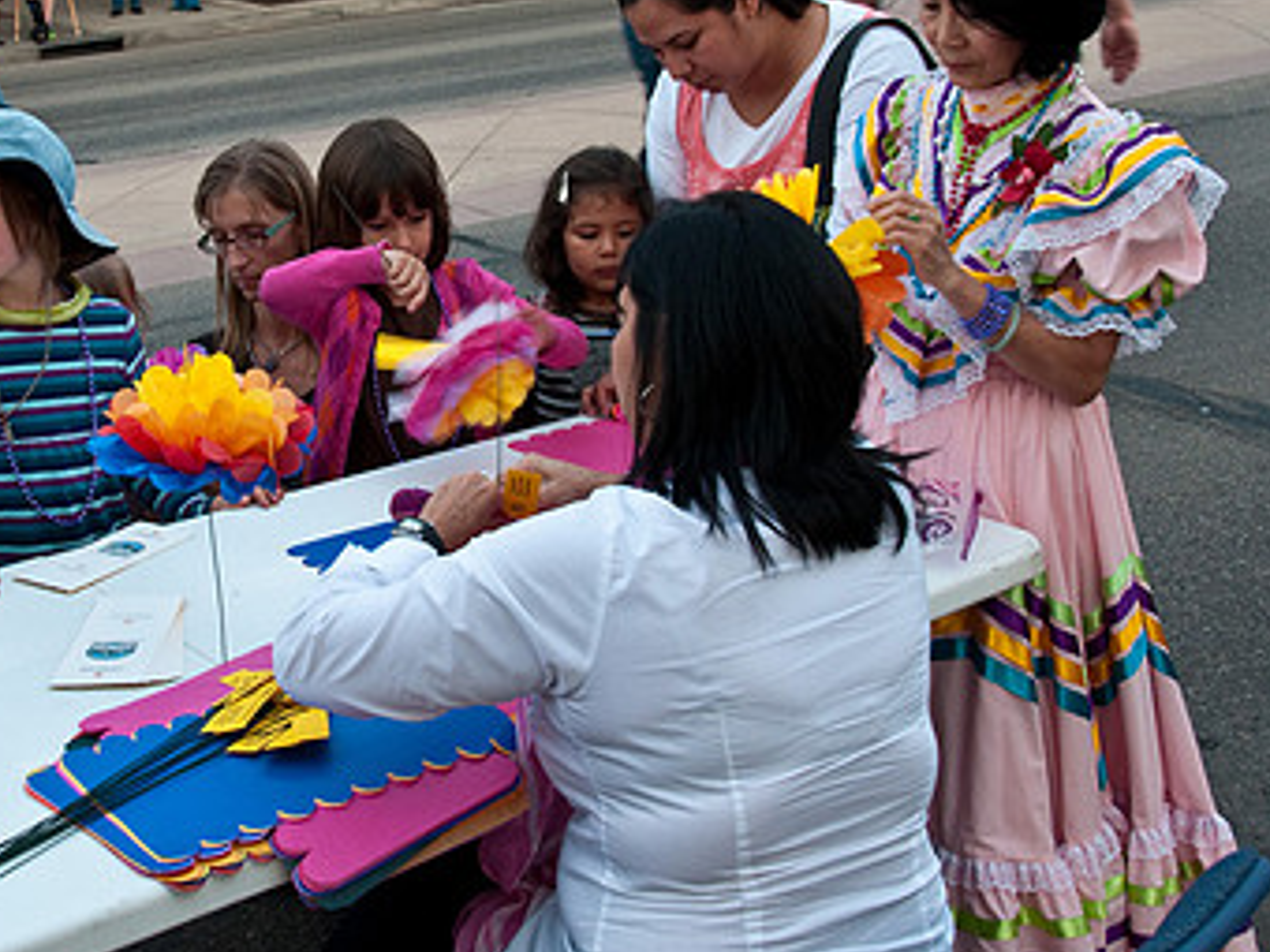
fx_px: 1981
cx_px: 370
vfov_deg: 26.9
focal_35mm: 54
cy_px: 315
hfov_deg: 35.0
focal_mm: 22
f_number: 6.3
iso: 500
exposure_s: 1/25
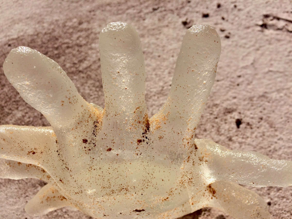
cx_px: 146
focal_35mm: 29
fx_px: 245
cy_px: 110
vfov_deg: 48.2
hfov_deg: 61.7
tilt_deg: -56.8
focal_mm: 4.15
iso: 32
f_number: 2.2
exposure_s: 1/4566
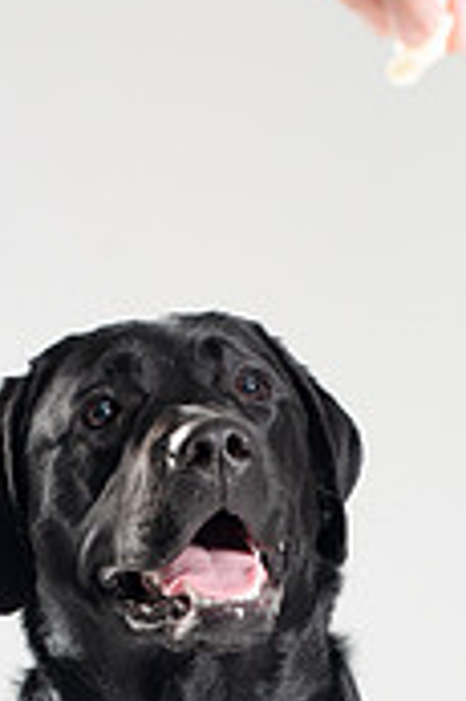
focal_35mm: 130
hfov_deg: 10.5
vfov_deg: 15.6
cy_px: 656
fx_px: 2529
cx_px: 203
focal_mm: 50
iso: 250
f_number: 6.3
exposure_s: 1/200
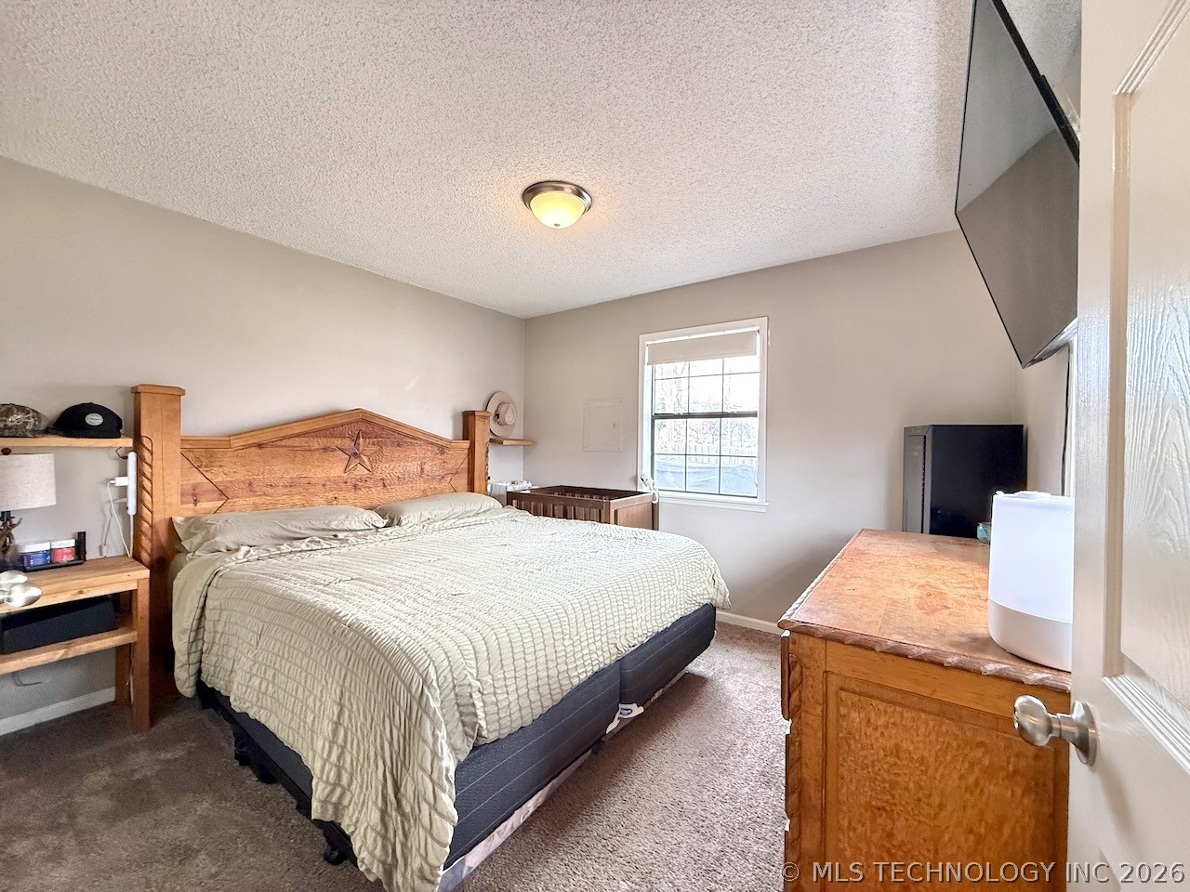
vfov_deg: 85.7
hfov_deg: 102.1
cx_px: 595
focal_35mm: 14
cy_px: 446
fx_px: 481
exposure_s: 1/120
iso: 500
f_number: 2.2
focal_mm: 2.22
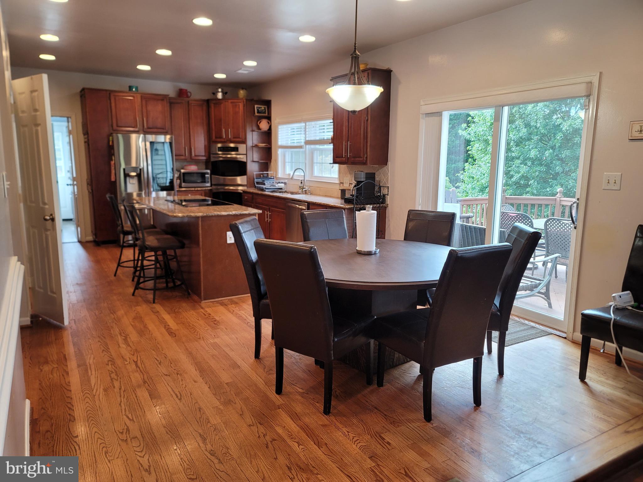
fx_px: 464
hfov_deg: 69.4
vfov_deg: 54.9
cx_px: 322
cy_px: 241
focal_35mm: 25
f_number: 1.8
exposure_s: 1/120
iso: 200
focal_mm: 7
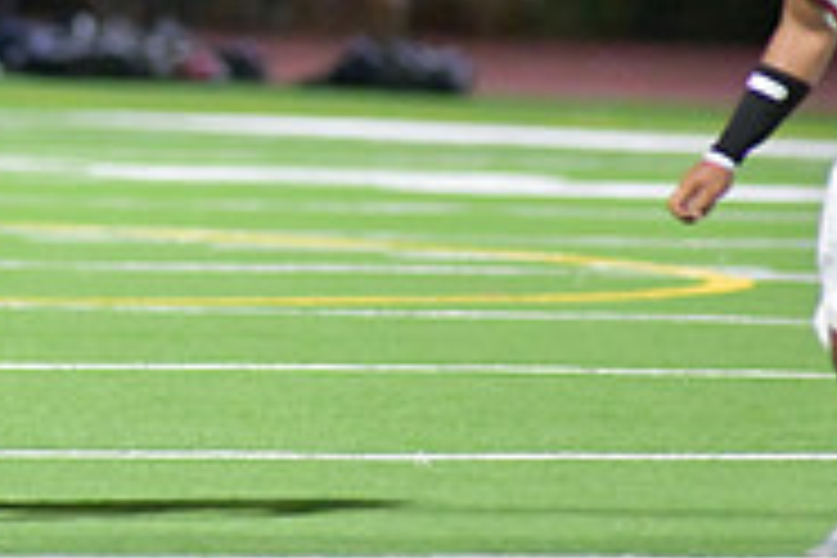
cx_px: -382
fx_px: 21714
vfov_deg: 1.5
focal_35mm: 934
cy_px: 43
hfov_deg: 2.2
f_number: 4
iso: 14400
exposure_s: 1/1250
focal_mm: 300
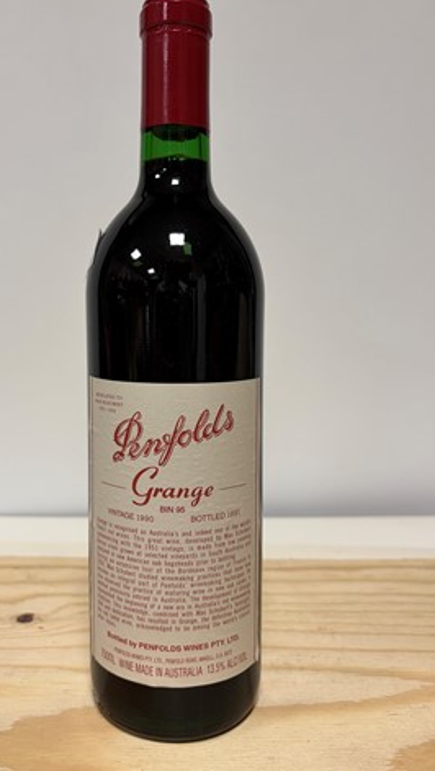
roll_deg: +0.8
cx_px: 169
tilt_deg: -4.8
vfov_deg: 64.2
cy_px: 368
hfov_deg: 38.8
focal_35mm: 30
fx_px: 614
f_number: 1.6
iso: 125
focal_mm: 5.96
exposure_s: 1/100
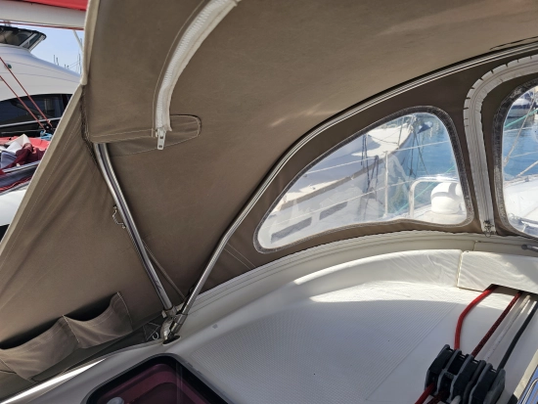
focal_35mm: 23
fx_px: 358
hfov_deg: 73.9
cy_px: 202
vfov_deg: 58.9
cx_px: 269
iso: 10
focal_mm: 6.3
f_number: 1.7
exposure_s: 1/607
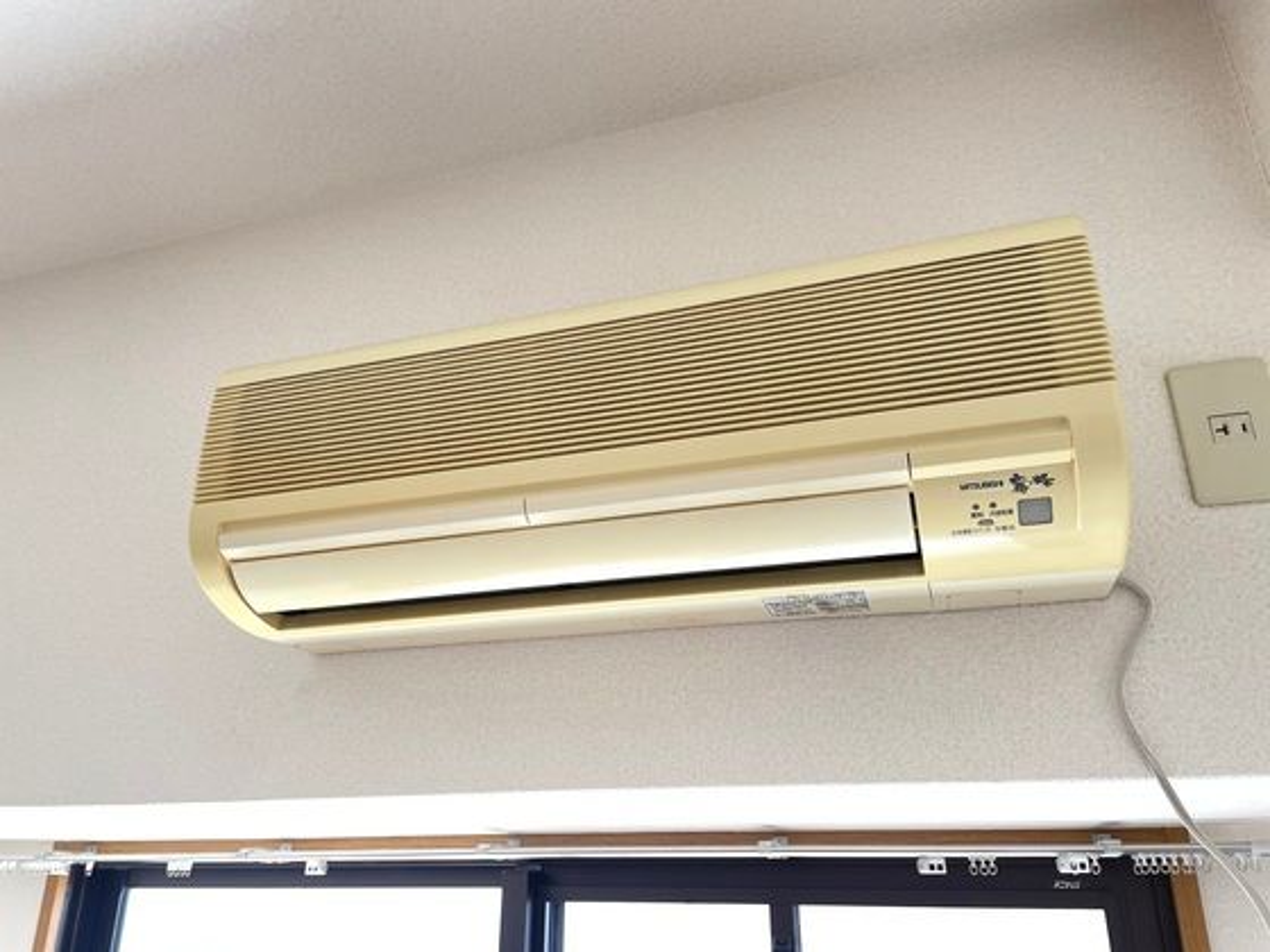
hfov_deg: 67.3
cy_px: 476
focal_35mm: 26
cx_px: 635
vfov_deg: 53.1
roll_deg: -1.5
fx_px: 954
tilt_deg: +23.5
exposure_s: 1/121
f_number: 1.6
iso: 125
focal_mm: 4.2
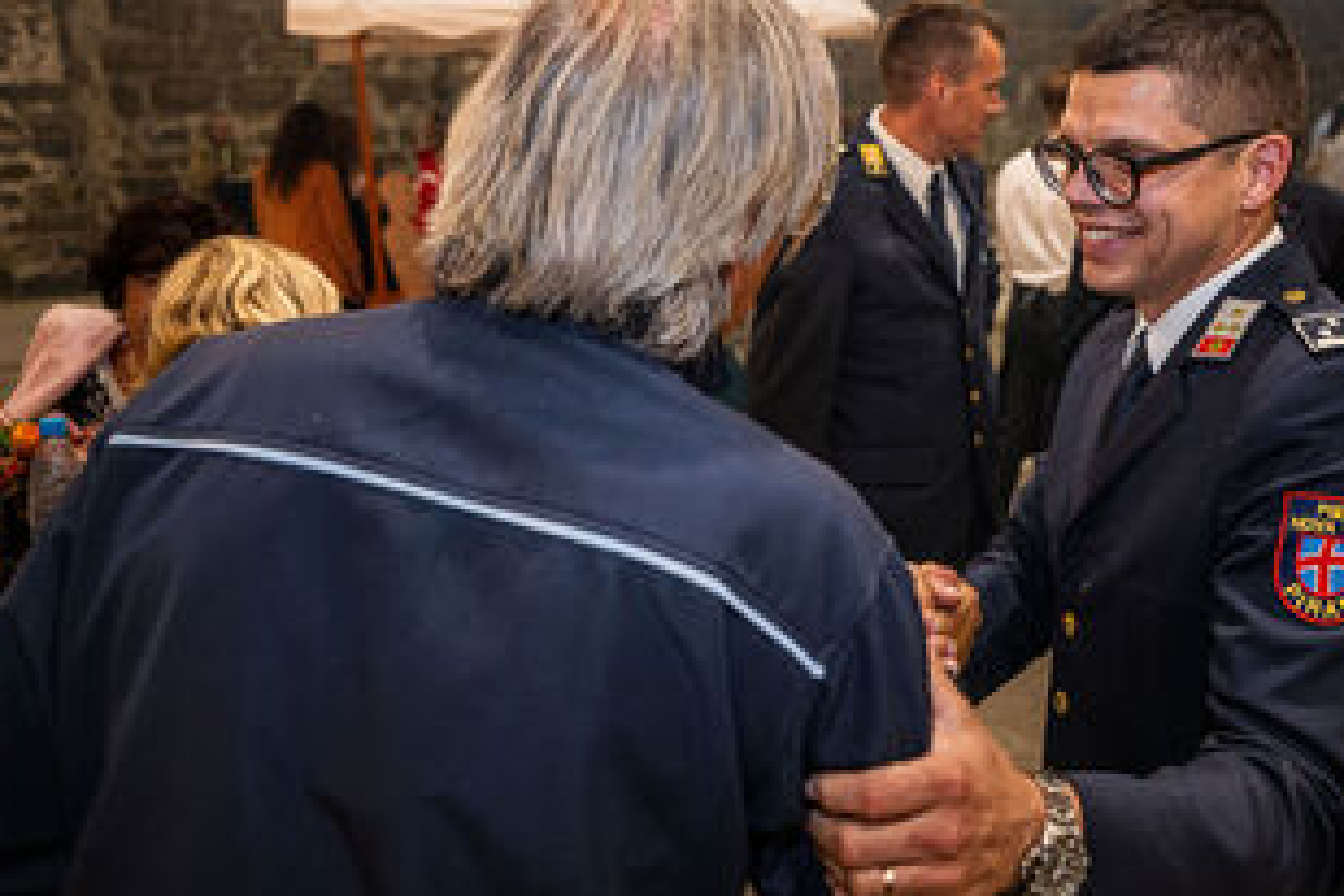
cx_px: 822
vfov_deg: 37.6
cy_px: 335
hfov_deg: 54.0
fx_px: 1307
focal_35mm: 35
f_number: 2.8
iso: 1400
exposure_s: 1/200
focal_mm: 24
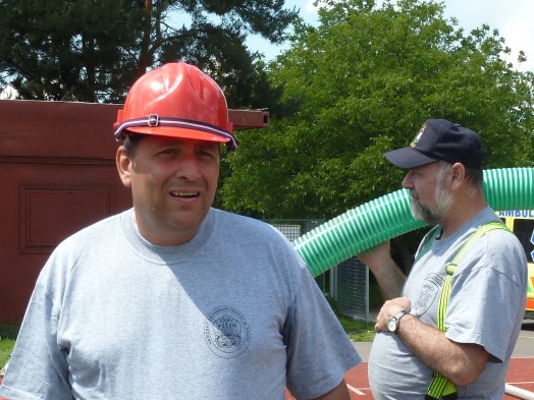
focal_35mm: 86
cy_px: 255
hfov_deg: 22.8
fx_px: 1327
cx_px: 273
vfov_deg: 17.1
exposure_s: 1/320
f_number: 4
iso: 80
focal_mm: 7.3
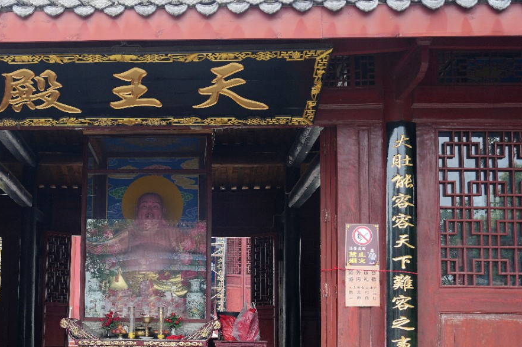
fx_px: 667
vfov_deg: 28.7
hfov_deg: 41.5
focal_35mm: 46
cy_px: 266
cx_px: 132
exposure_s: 1/160
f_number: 4
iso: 200
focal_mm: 29
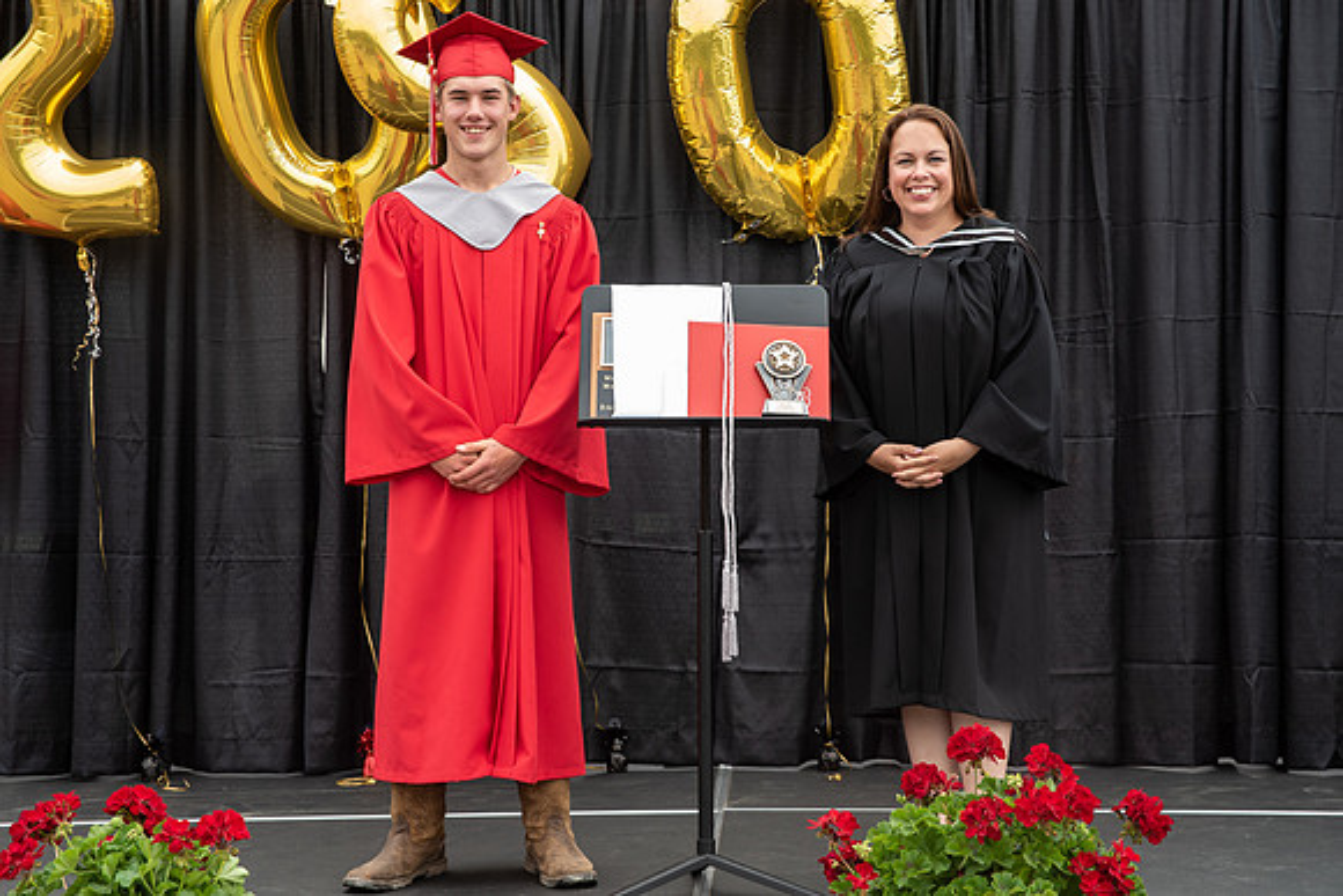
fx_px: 2365
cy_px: 456
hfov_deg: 31.7
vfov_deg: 21.5
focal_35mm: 63
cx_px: 672
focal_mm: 60
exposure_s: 1/320
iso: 500
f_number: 5.6
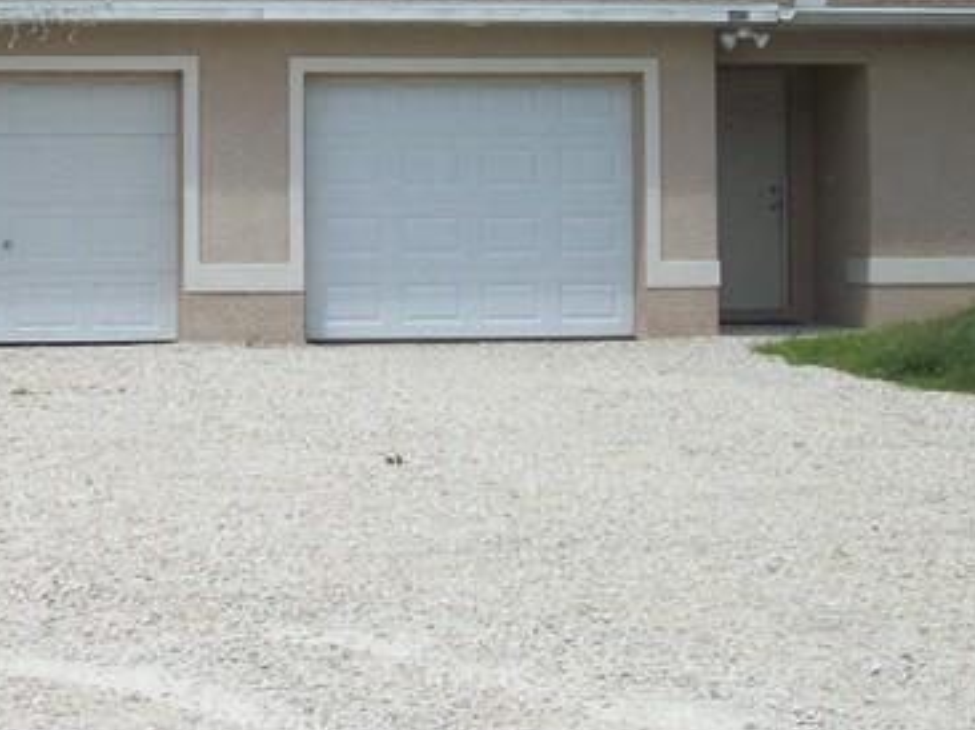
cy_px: 176
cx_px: 136
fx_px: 2758
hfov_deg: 19.7
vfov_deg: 15.0
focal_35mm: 98
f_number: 8.8
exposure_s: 1/250
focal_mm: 6.3
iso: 80
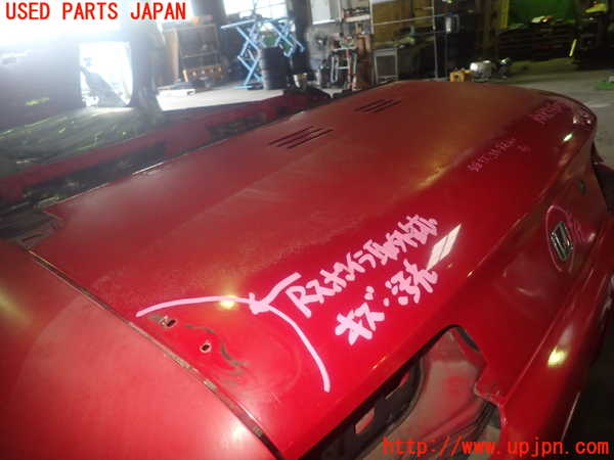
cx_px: 307
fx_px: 443
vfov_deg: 54.9
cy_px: 230
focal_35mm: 25
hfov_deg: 69.4
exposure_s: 1/30
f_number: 5.6
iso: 640
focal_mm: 4.5
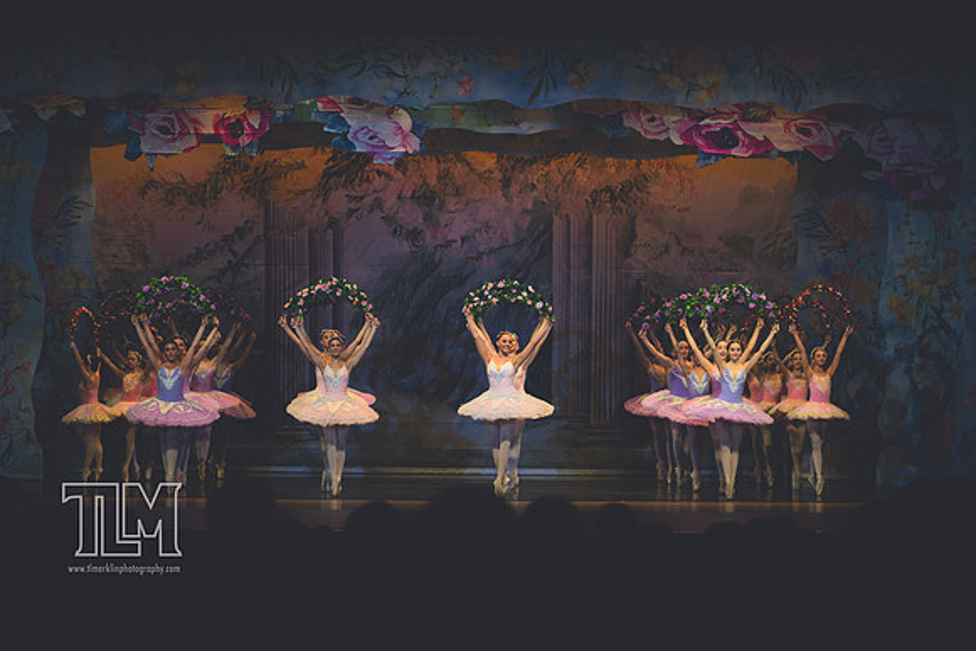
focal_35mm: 90
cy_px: 326
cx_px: 488
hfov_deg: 22.6
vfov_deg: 15.2
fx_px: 2440
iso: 640
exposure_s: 1/500
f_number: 2.8
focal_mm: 90
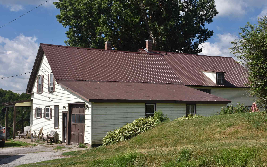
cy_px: 84
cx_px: 134
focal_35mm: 53
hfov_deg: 38.2
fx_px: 386
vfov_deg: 24.4
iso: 400
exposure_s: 1/500
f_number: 8
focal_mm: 34
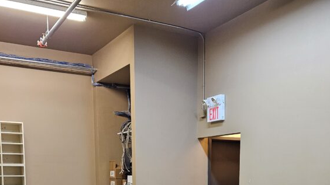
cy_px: 220
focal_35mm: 45
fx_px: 394
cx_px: 162
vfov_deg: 24.2
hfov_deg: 45.5
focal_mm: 5.4
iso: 400
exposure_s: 1/120
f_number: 1.8
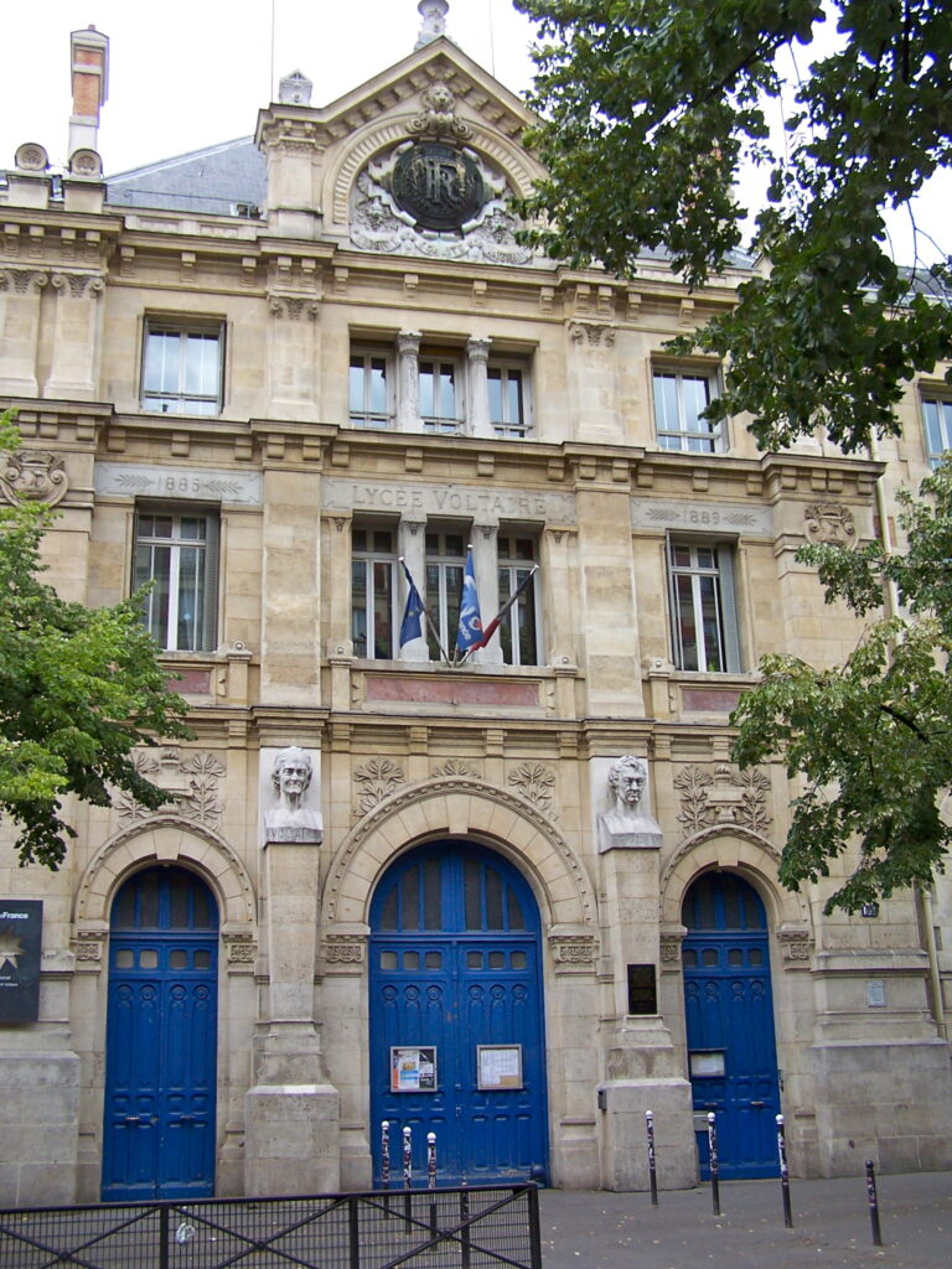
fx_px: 1393
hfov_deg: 37.7
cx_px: 476
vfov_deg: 49.0
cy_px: 634
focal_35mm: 38
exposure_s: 1/500
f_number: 2.8
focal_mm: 6.3
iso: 80
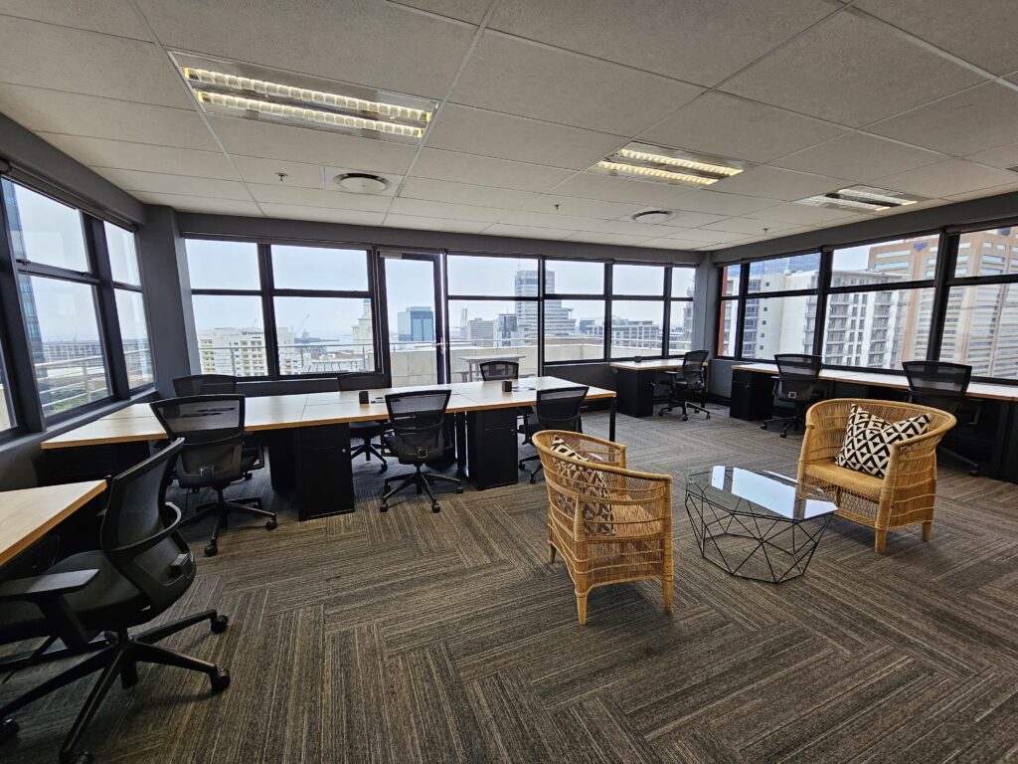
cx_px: 509
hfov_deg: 106.2
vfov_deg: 89.9
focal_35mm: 13
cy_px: 382
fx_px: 382
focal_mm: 2.2
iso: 100
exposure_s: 1/50
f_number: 2.2
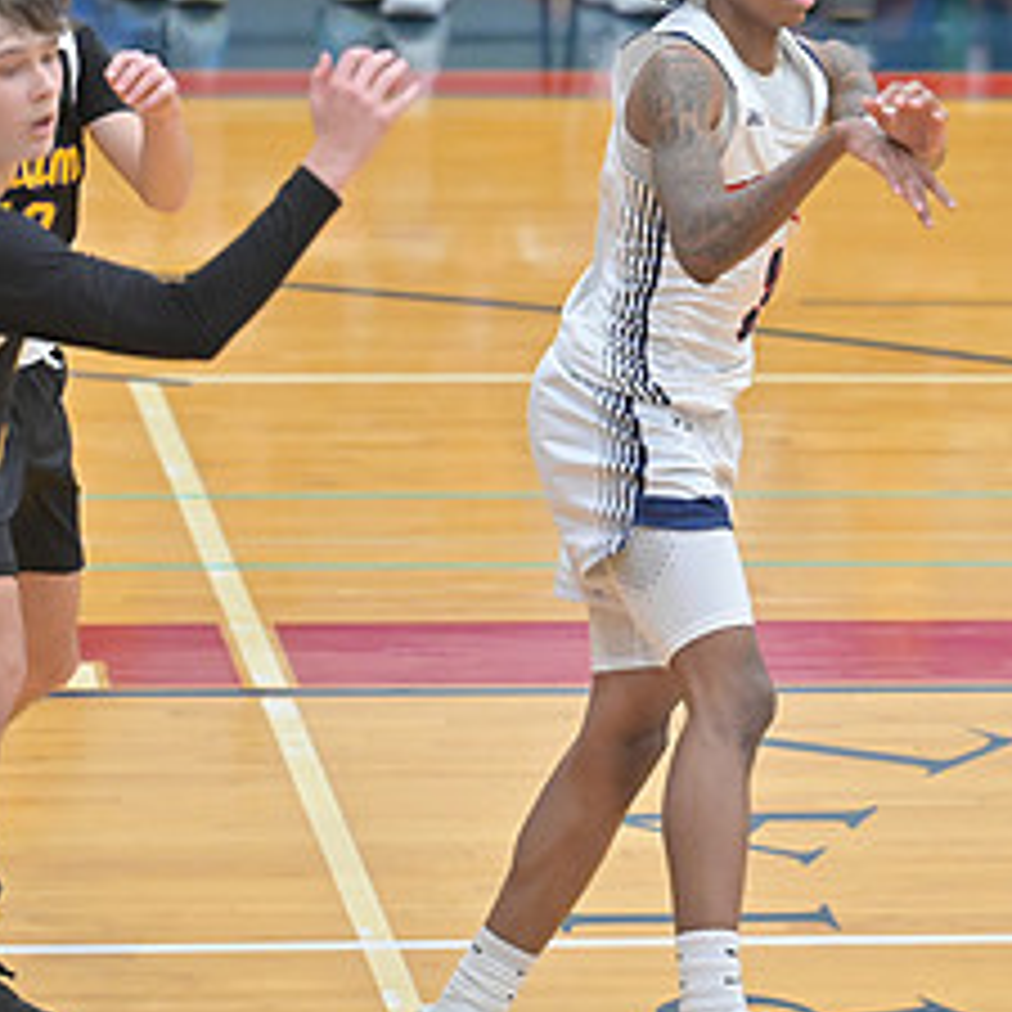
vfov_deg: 4.3
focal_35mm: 405
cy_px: 211
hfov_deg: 4.3
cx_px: 814
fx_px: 13396
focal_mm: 185
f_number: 4
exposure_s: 1/800
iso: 7200
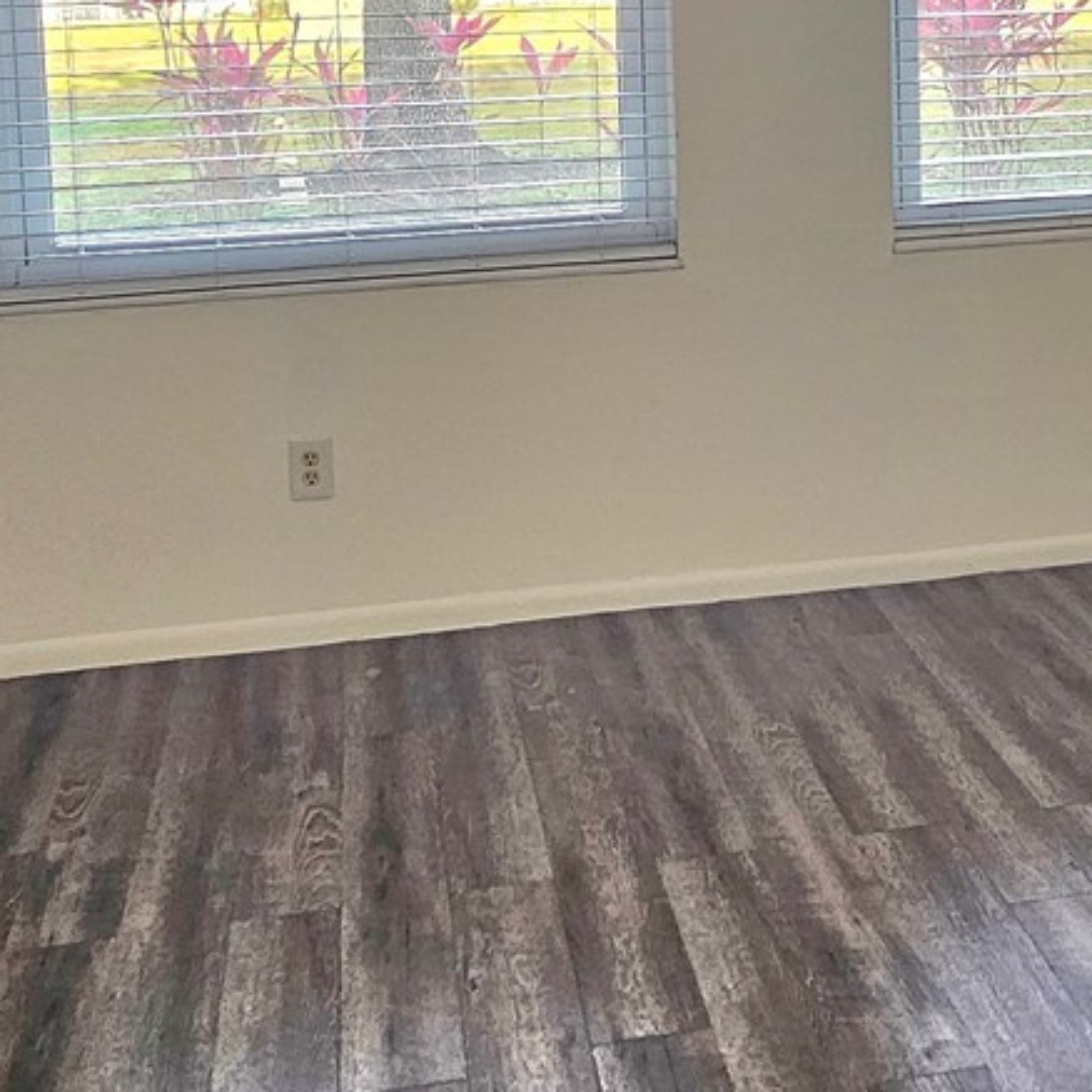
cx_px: 646
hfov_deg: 39.9
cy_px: 75
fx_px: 1499
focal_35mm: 42
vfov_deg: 37.0
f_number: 2.2
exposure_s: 1/77.5
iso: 100
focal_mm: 2.2
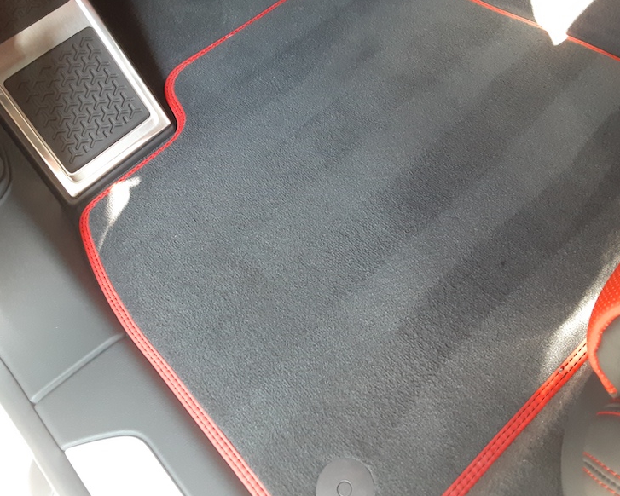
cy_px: 244
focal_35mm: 29
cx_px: 327
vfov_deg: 50.0
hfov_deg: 60.4
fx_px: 532
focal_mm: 2.91
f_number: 1.9
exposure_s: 1/40
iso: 200
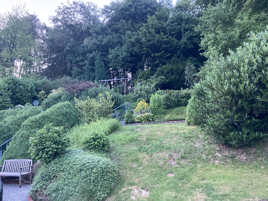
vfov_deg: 49.7
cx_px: 134
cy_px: 100
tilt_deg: +8.3
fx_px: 217
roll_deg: +2.4
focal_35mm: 28
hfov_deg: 63.4
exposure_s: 1/30
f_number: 1.8
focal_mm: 3.99
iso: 400
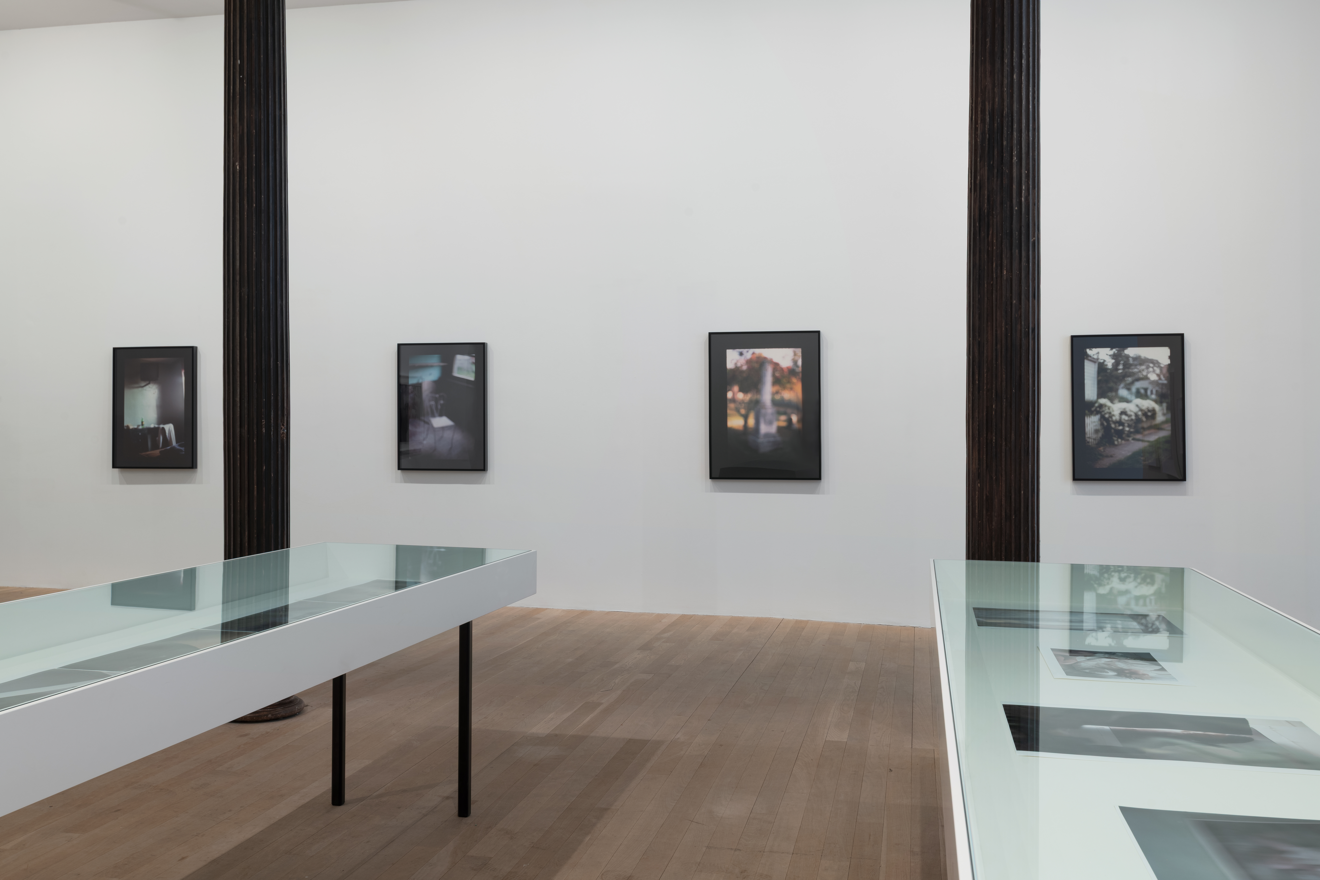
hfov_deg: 55.8
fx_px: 1247
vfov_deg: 38.9
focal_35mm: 34
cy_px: 440
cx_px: 660
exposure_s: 5
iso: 31
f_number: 11
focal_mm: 34
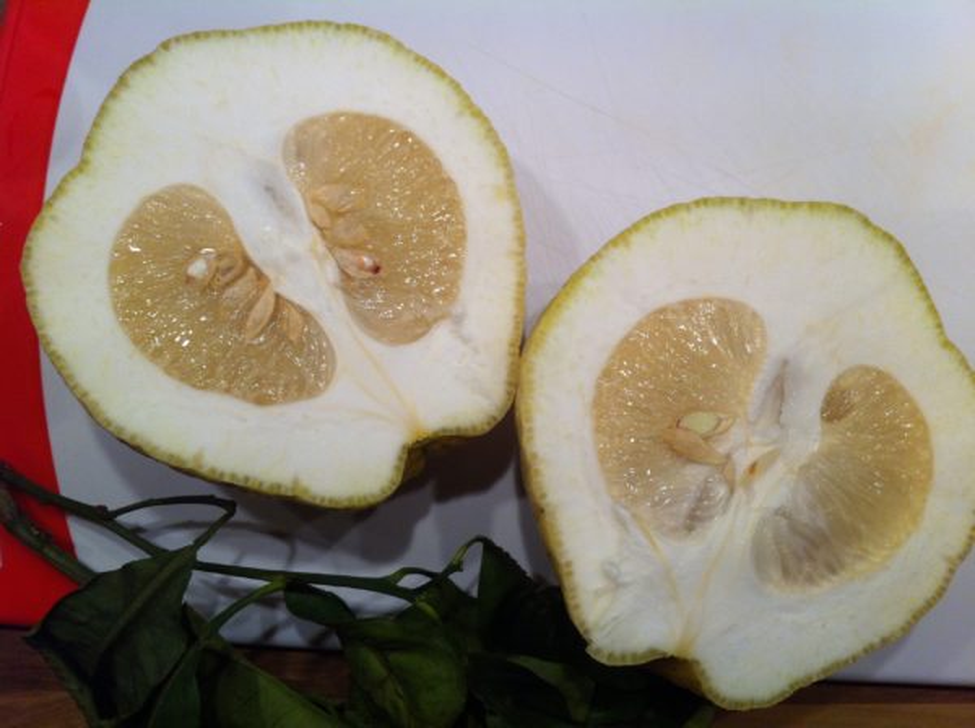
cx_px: 488
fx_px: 984
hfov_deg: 52.7
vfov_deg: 40.6
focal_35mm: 35
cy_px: 364
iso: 100
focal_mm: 3.85
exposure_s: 1/40
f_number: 2.8
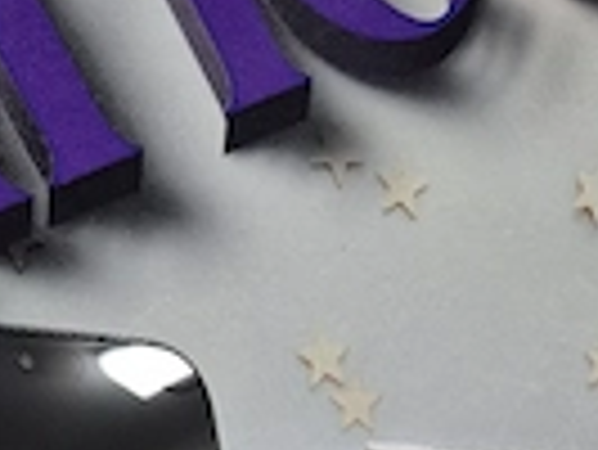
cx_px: 387
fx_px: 1193
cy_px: 788
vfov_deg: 17.6
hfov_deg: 28.0
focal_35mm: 69
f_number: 1.8
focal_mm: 5.4
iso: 500
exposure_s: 1/100
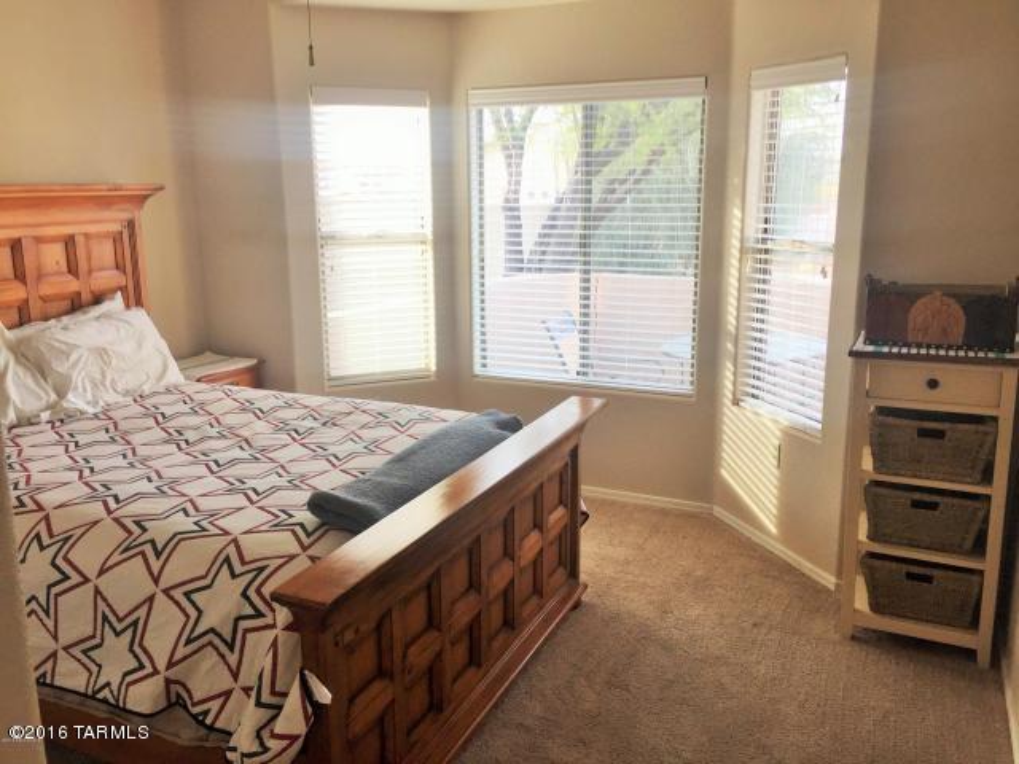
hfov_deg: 61.7
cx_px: 510
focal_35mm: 29
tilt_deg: -11.5
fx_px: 854
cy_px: 382
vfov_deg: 48.2
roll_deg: -0.1
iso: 32
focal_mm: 4.15
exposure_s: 1/60
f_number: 2.2
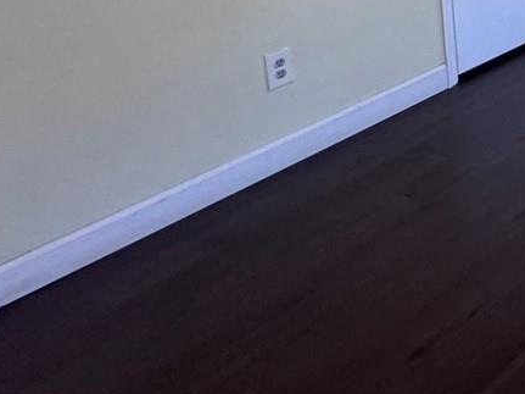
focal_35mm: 52
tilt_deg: -10.0
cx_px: 862
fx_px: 788
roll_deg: -0.1
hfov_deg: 24.4
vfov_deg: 23.6
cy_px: -159
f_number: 2.2
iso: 250
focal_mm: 2.22
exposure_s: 1/120
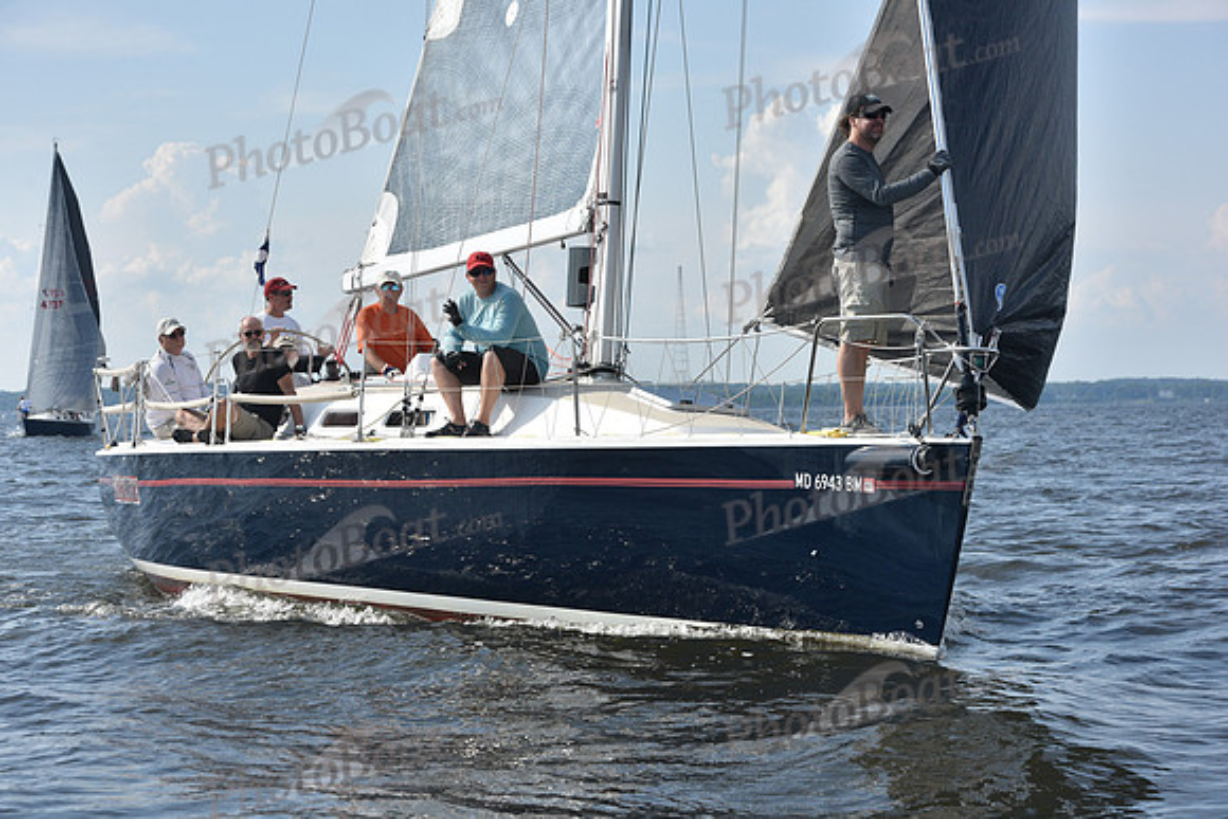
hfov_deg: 21.5
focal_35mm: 95
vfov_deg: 14.4
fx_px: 3241
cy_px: 410
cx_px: 614
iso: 320
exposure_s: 1/1250
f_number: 8
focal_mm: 95
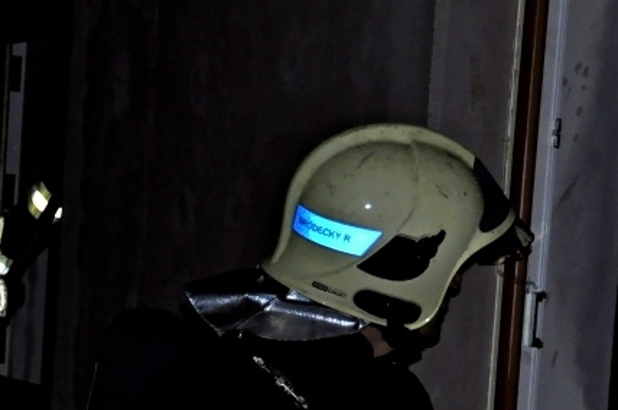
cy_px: 395
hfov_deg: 15.2
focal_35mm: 130
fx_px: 2235
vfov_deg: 10.4
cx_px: -129
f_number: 4
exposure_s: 1/60
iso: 800
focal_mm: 31
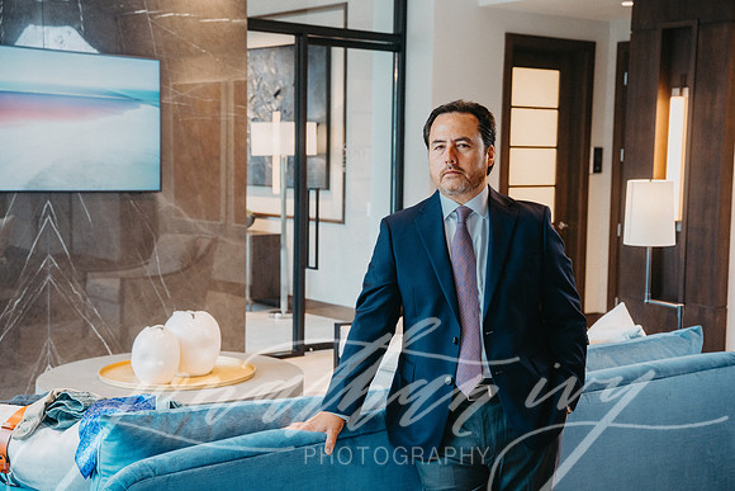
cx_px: 368
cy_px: 246
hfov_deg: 37.5
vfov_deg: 25.5
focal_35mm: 53
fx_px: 1082
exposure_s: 1/125
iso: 1000
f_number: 5
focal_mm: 53
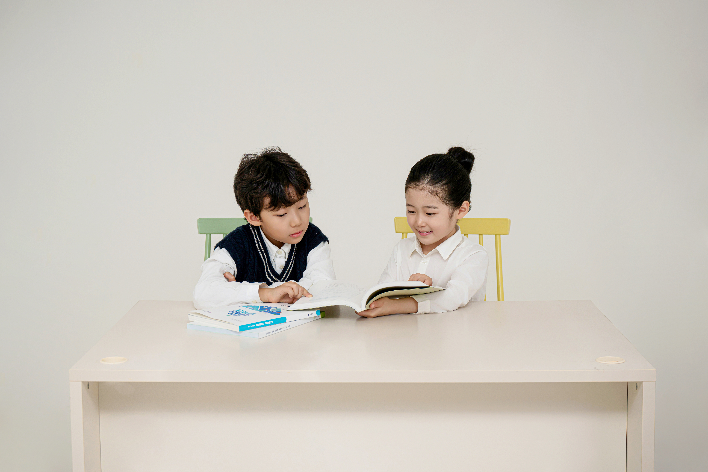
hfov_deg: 36.2
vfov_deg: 24.6
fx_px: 1082
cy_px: 236
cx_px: 354
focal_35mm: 55
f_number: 4.5
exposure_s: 1/125
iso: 200
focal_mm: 55
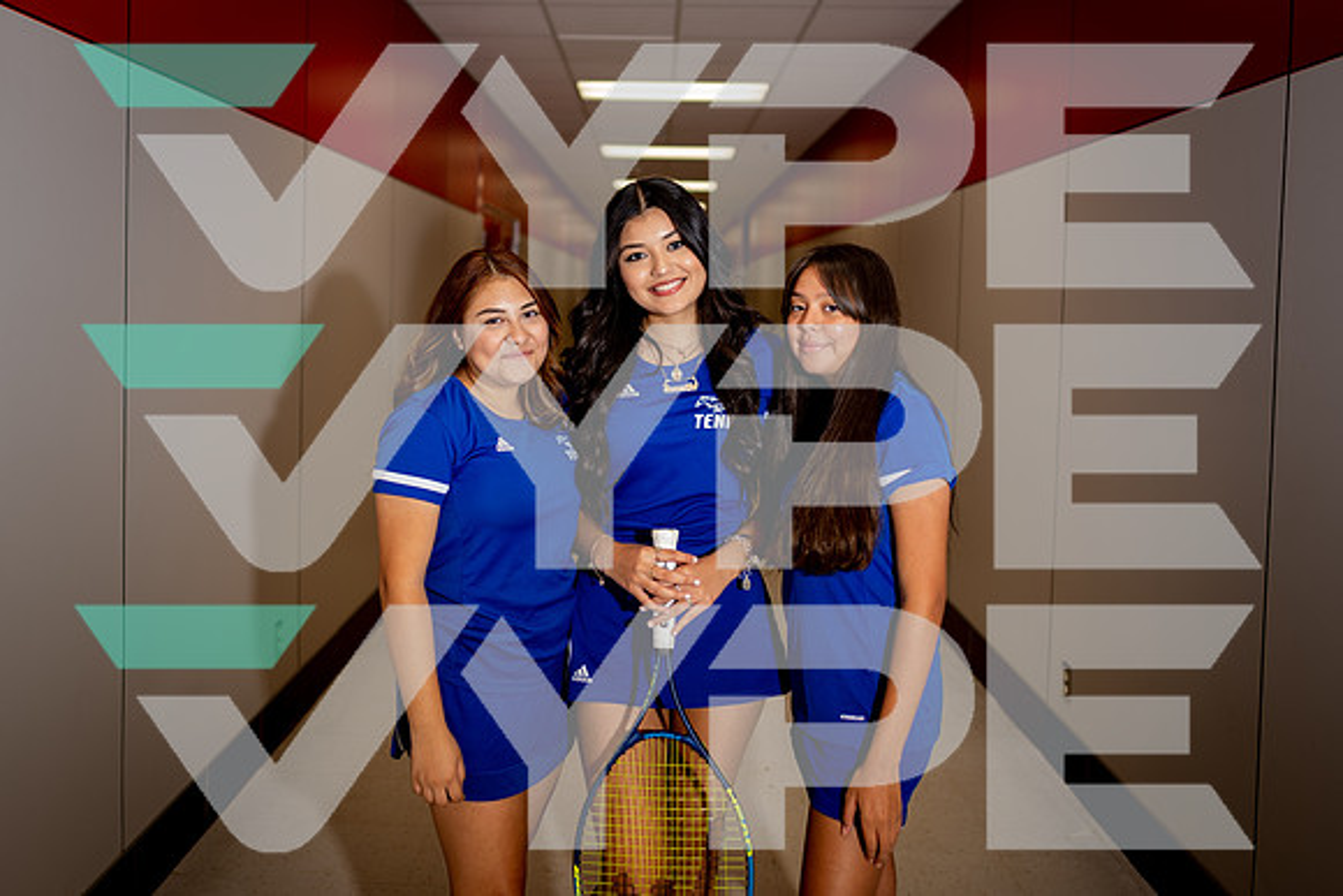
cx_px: 594
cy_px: 335
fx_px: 1121
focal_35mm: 30
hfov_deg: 61.6
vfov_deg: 43.2
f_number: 1.4
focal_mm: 24
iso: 40
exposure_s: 1/250
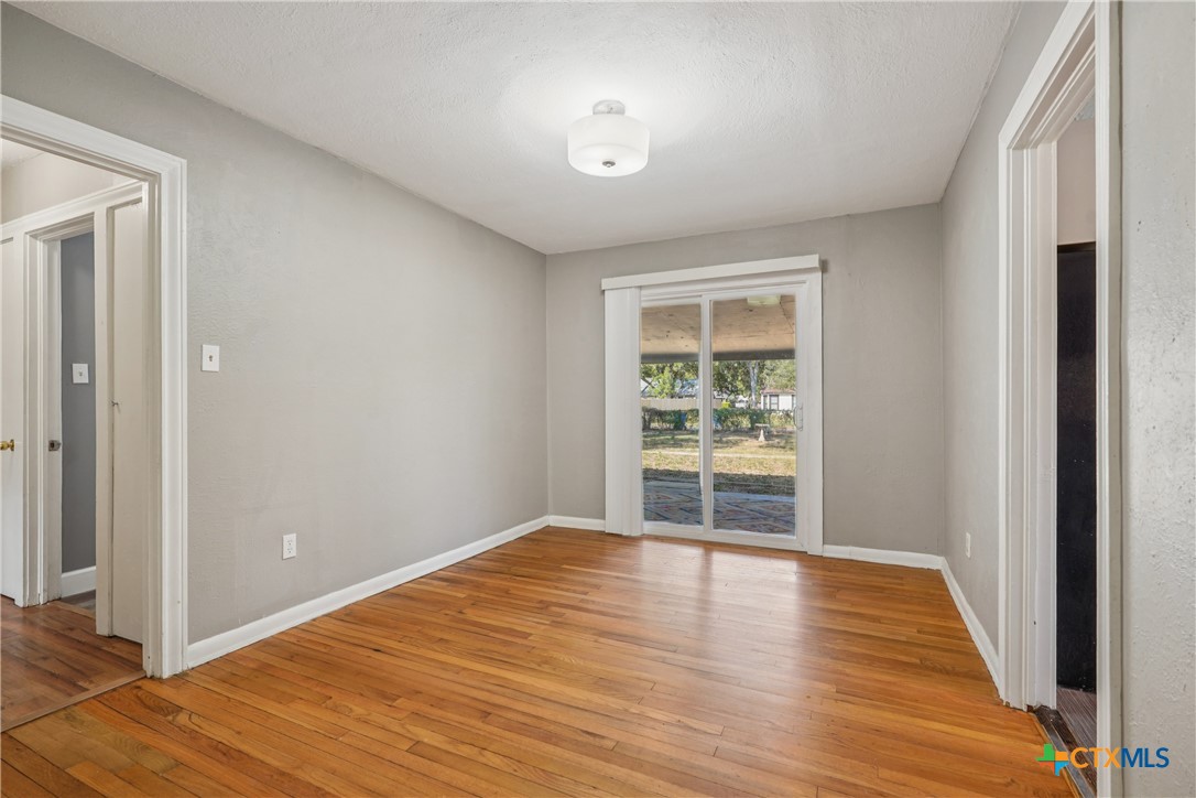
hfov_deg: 96.7
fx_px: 532
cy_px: 399
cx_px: 598
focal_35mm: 16
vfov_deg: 73.7
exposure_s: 1/30
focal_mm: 16
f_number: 8
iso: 320
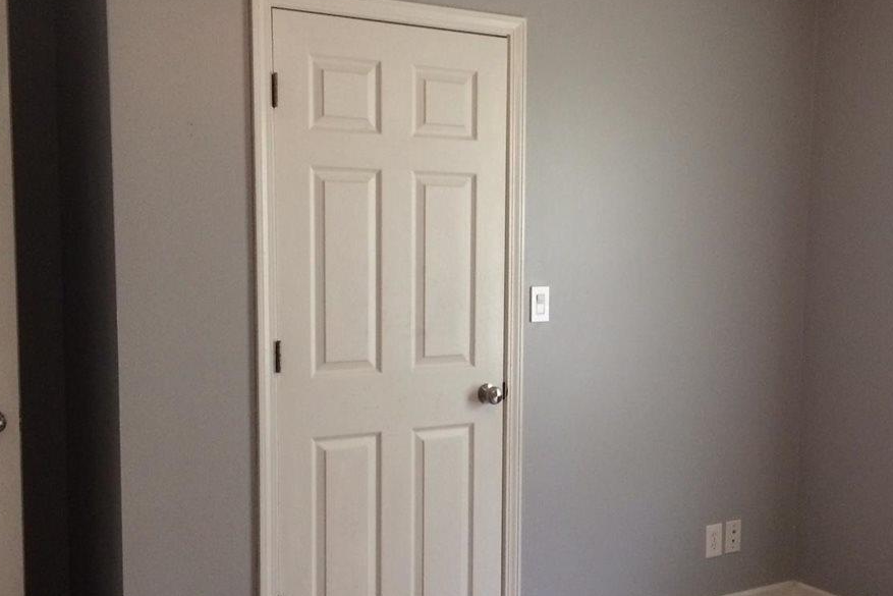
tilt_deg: -6.6
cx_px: 538
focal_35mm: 44
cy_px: 345
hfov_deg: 44.3
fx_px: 1092
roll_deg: +0.2
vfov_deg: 30.5
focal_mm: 4.15
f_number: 2.2
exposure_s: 1/30
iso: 250
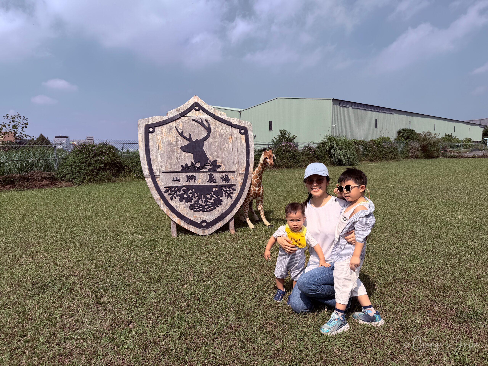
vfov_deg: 56.8
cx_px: 244
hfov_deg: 71.6
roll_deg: +0.8
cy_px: 183
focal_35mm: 24
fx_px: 338
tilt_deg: -5.3
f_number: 1.78
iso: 80
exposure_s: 1/7353
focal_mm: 6.76
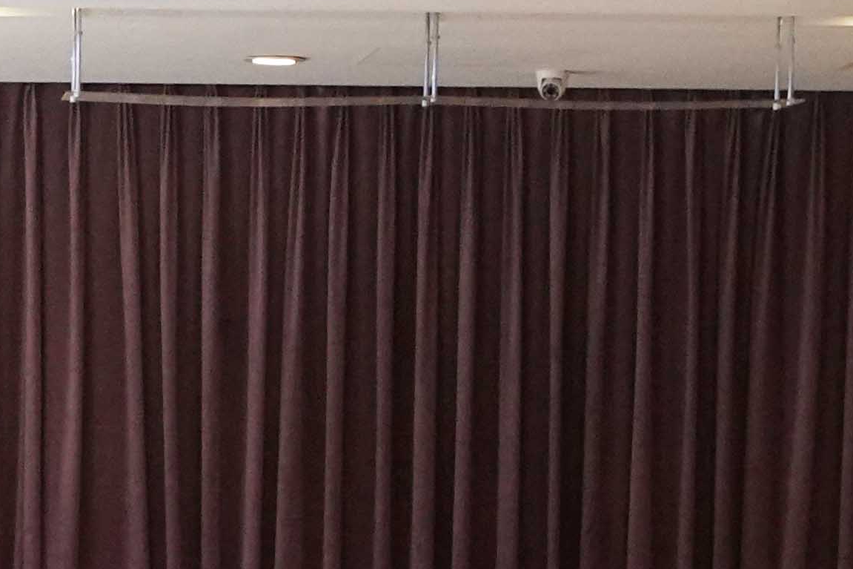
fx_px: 4619
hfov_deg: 10.4
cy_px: 1139
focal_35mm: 195
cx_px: -163
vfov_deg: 6.8
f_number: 2.8
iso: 1600
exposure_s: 1/100
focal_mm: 15.67
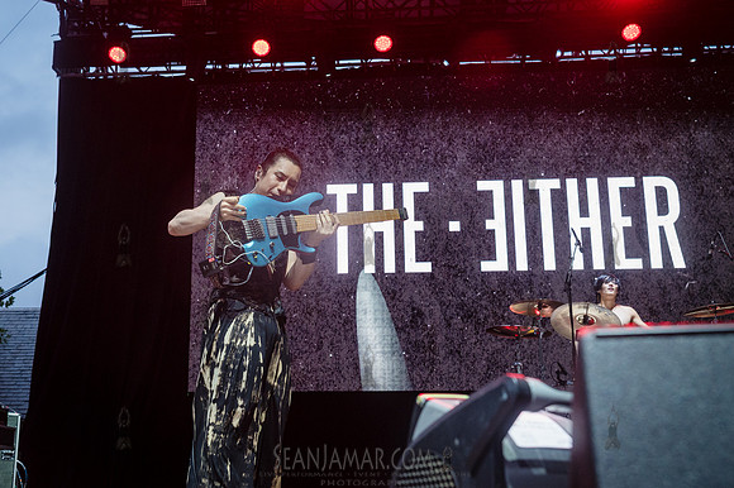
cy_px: 254
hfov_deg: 44.4
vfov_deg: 30.6
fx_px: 893
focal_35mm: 44
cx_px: 279
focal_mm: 35
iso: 2000
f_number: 4
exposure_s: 1/400
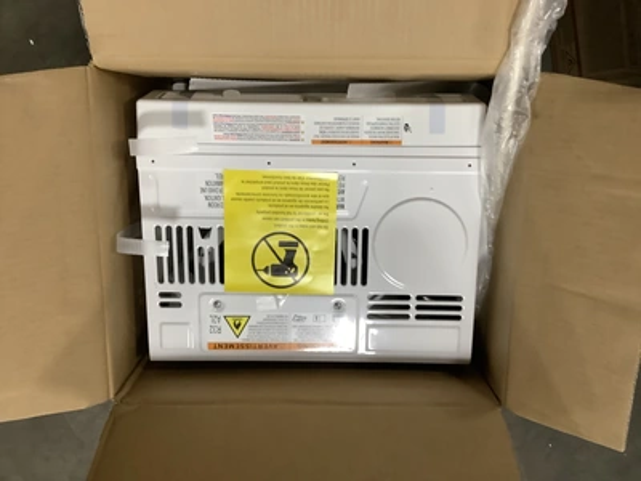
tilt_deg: -77.7
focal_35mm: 31
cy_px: 240
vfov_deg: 45.4
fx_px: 574
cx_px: 320
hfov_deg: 58.4
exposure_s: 1/40
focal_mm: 3.3
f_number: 2.4
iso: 250
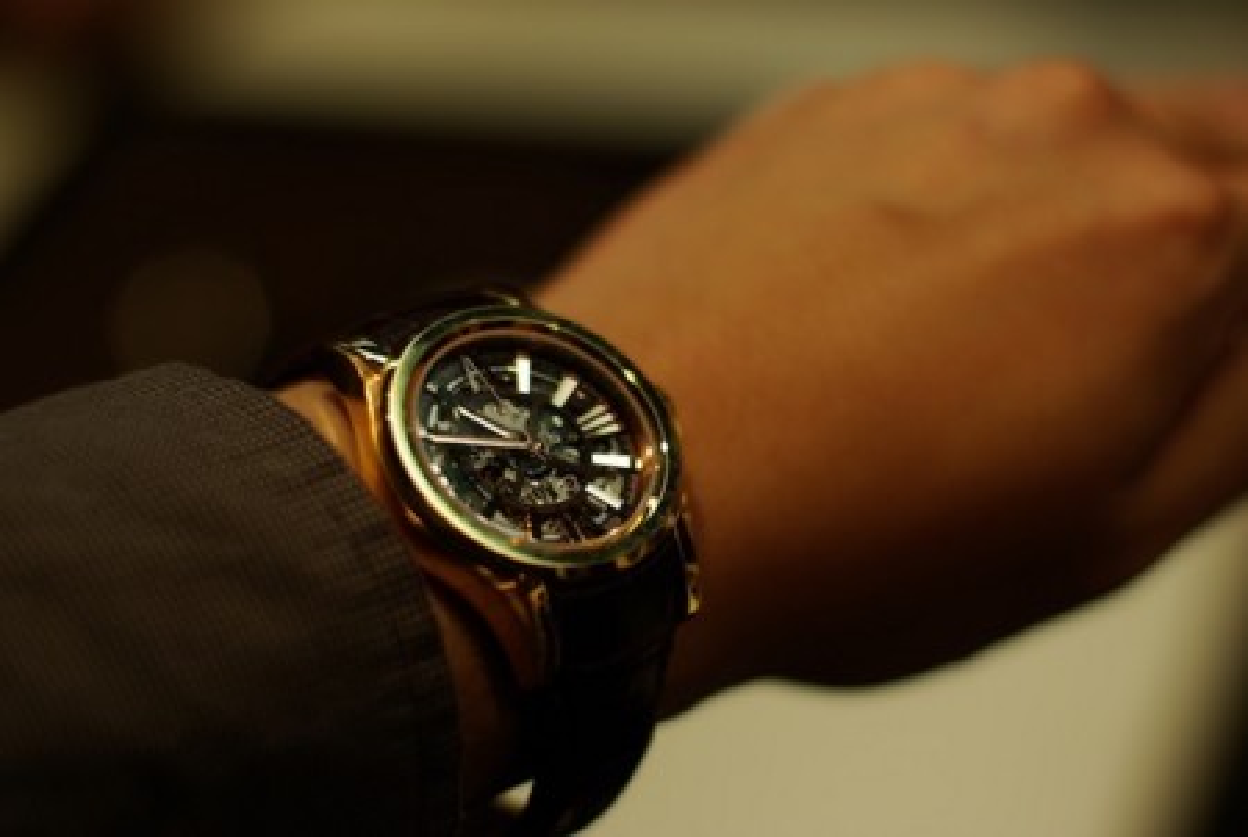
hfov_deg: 26.9
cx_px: 624
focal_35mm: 75
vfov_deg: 18.3
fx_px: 2605
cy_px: 418
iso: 100
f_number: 2
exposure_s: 1/125
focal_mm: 50
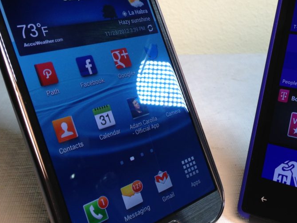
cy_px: 78
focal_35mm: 59
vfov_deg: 24.7
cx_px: 202
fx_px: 506
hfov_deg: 32.4
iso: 50
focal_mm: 4.13
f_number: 2.4
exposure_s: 1/120
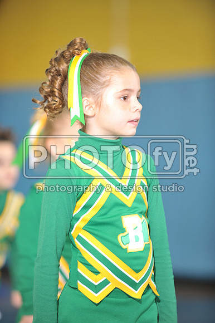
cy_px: 162
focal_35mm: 200
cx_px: 108
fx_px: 1794
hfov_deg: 6.9
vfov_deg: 10.3
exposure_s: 1/100
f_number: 2.8
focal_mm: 200
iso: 500
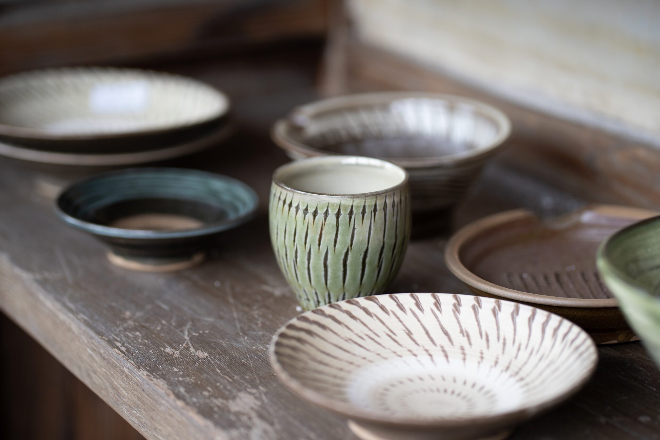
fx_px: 1558
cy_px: 220
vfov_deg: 16.1
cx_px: 330
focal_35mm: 85
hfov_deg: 23.9
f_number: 2.8
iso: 320
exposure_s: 1/400
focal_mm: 85
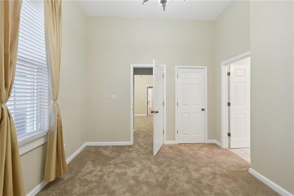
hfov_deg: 93.3
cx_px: 147
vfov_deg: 70.4
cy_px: 98
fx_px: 139
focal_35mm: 17
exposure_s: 1/2
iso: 400
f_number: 13
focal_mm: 17
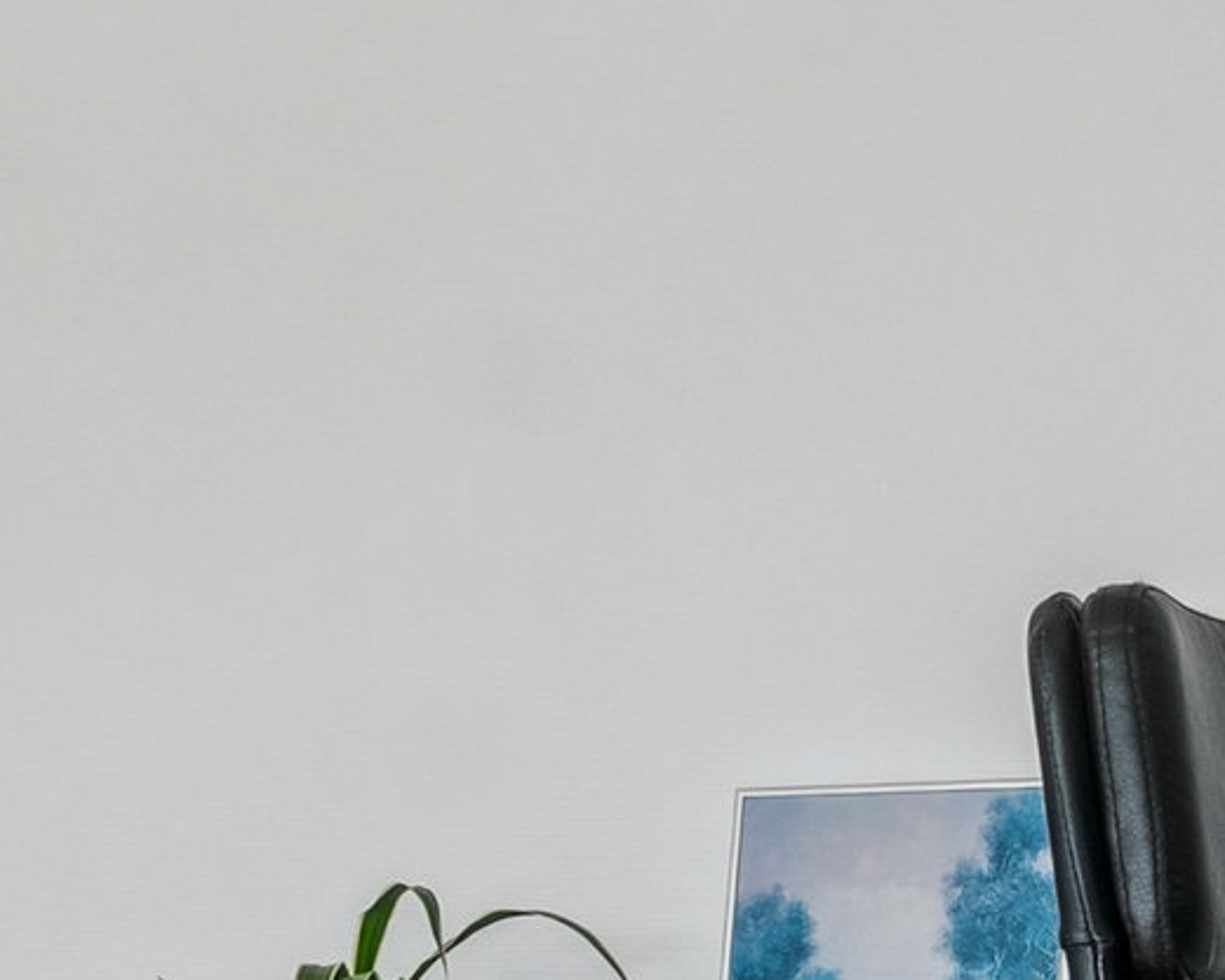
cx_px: 409
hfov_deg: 23.5
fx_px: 2937
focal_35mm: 81
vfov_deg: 18.6
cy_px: 874
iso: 250
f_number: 5.6
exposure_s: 1/30
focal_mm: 15
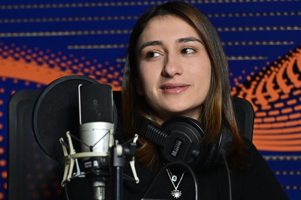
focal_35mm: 233
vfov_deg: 5.9
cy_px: 115
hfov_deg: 8.8
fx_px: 1947
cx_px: 98
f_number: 4
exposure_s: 1/80
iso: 3200
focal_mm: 125
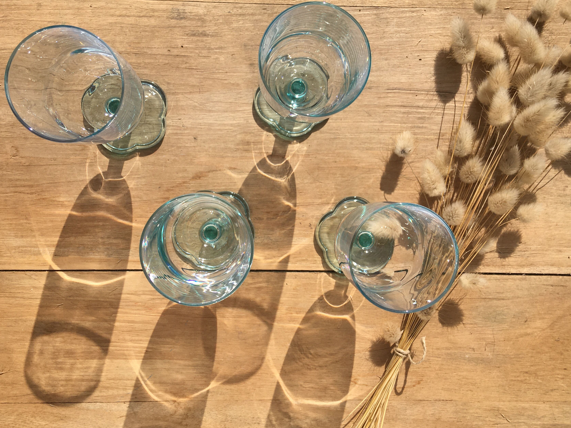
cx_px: 283
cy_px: 195
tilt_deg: -84.2
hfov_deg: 52.6
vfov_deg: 40.7
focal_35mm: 35
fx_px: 577
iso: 25
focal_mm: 4.15
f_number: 2.2
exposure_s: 1/1972
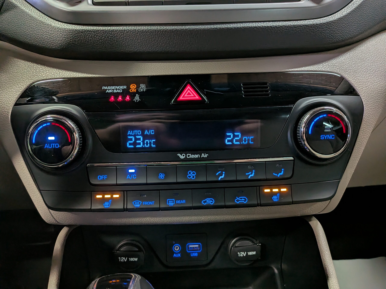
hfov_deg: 71.6
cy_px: 144
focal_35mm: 24
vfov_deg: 56.8
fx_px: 268
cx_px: 193
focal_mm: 4.53
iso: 131
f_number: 1.7
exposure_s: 1/16.7
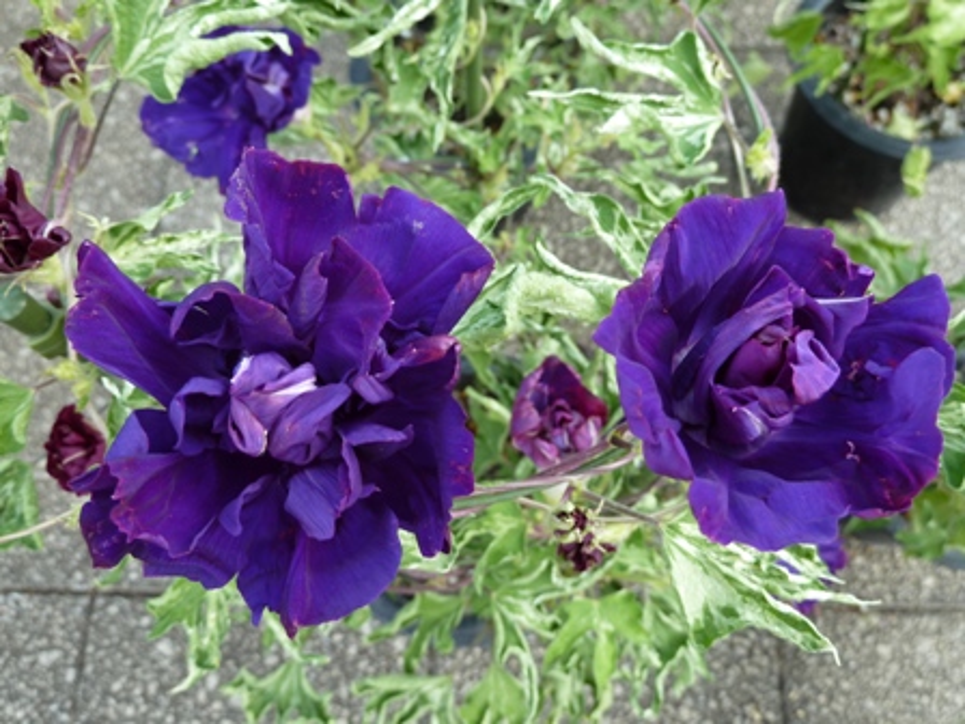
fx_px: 836
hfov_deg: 60.0
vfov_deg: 46.8
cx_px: 482
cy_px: 362
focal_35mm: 30
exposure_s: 1/80
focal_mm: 5
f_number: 3.4
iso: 80
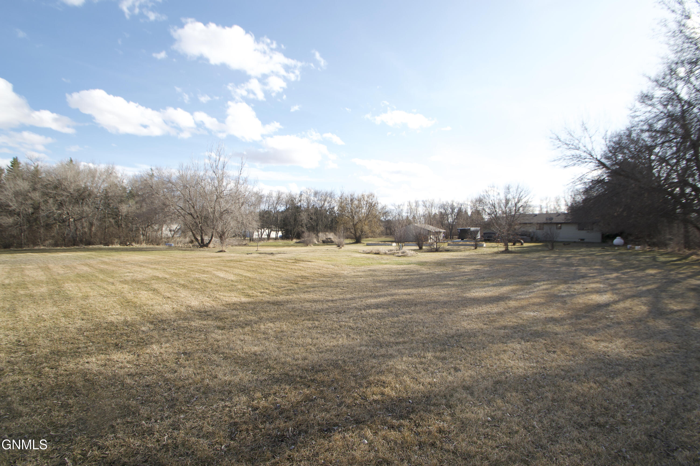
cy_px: 233
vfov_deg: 77.3
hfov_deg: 100.4
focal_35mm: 15
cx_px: 350
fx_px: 292
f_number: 7.1
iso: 100
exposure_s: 1/200
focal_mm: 10
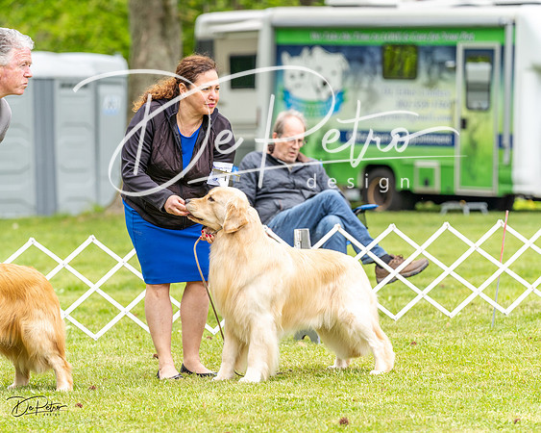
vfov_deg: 7.4
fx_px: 3353
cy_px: 216
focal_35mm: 209
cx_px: 270
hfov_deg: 9.2
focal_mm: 186
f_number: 4.5
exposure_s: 1/640
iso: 400
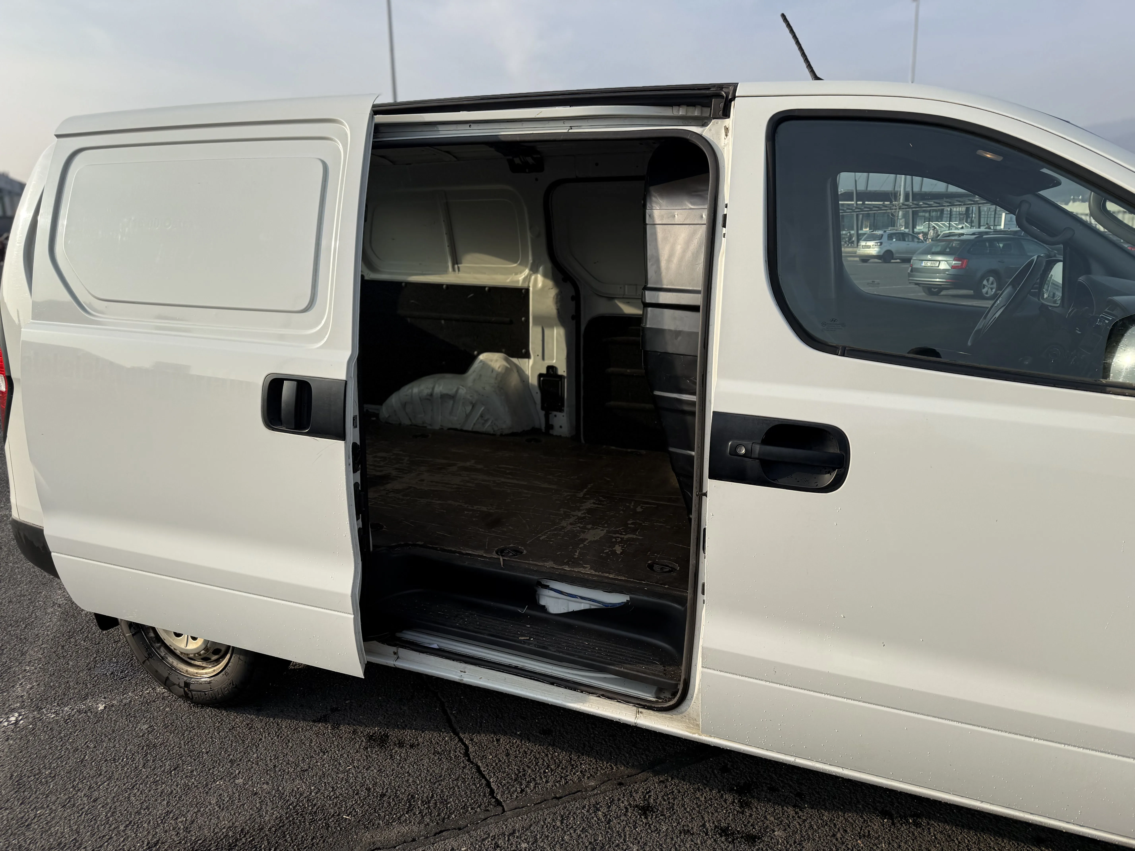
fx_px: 787
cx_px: 568
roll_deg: +0.7
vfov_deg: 56.8
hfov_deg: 71.6
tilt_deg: -13.1
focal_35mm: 24
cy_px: 426
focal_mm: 6.76
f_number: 1.78
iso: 80
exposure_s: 1/3759
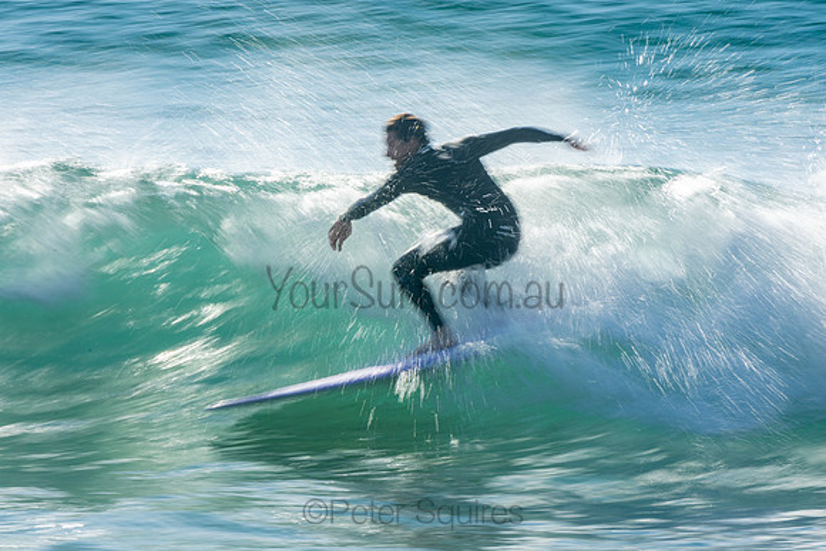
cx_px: 413
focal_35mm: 600
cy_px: 276
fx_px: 13769
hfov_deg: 3.4
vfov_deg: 2.3
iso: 100
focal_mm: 400
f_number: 22
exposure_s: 1/30
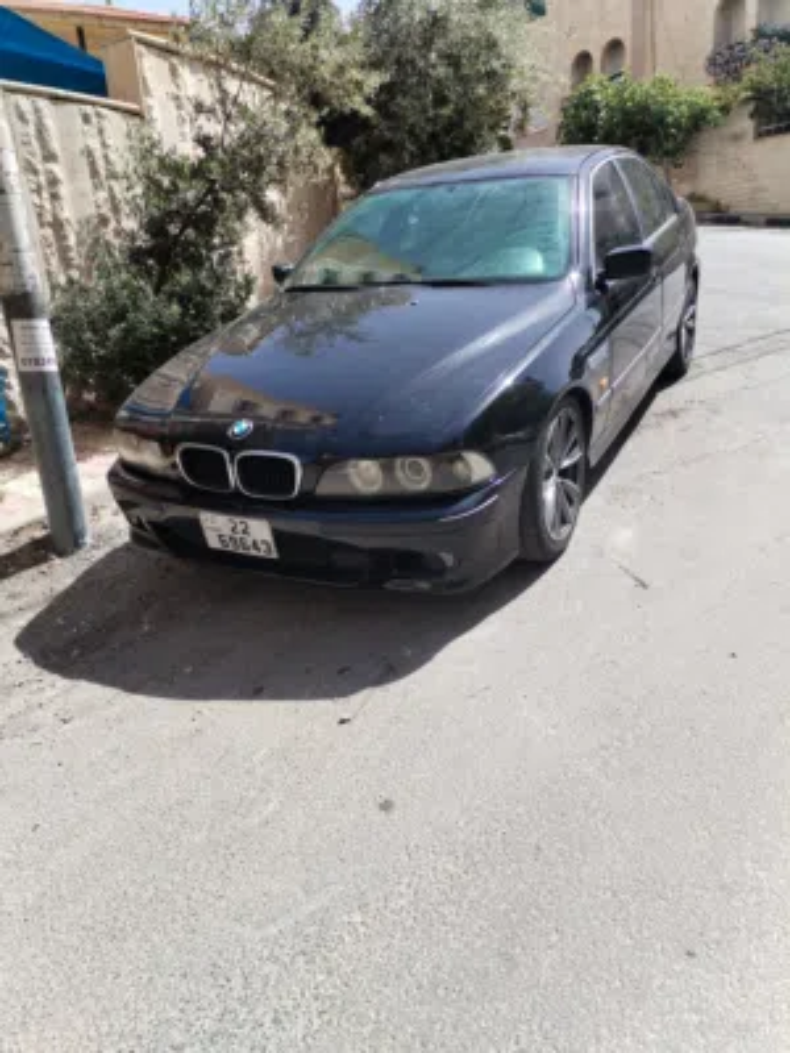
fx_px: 791
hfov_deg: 53.1
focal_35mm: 26
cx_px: 395
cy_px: 526
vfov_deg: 67.3
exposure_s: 1/630
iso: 100
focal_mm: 4.75
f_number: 1.8
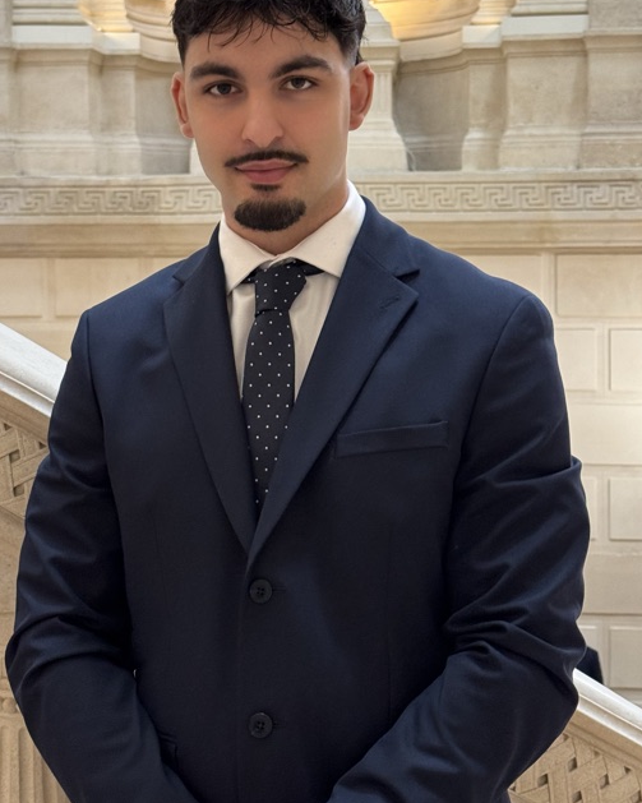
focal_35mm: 67
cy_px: 320
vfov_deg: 28.2
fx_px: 1592
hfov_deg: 22.8
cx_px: 267
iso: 320
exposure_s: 1/33
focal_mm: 6.76
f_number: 1.78
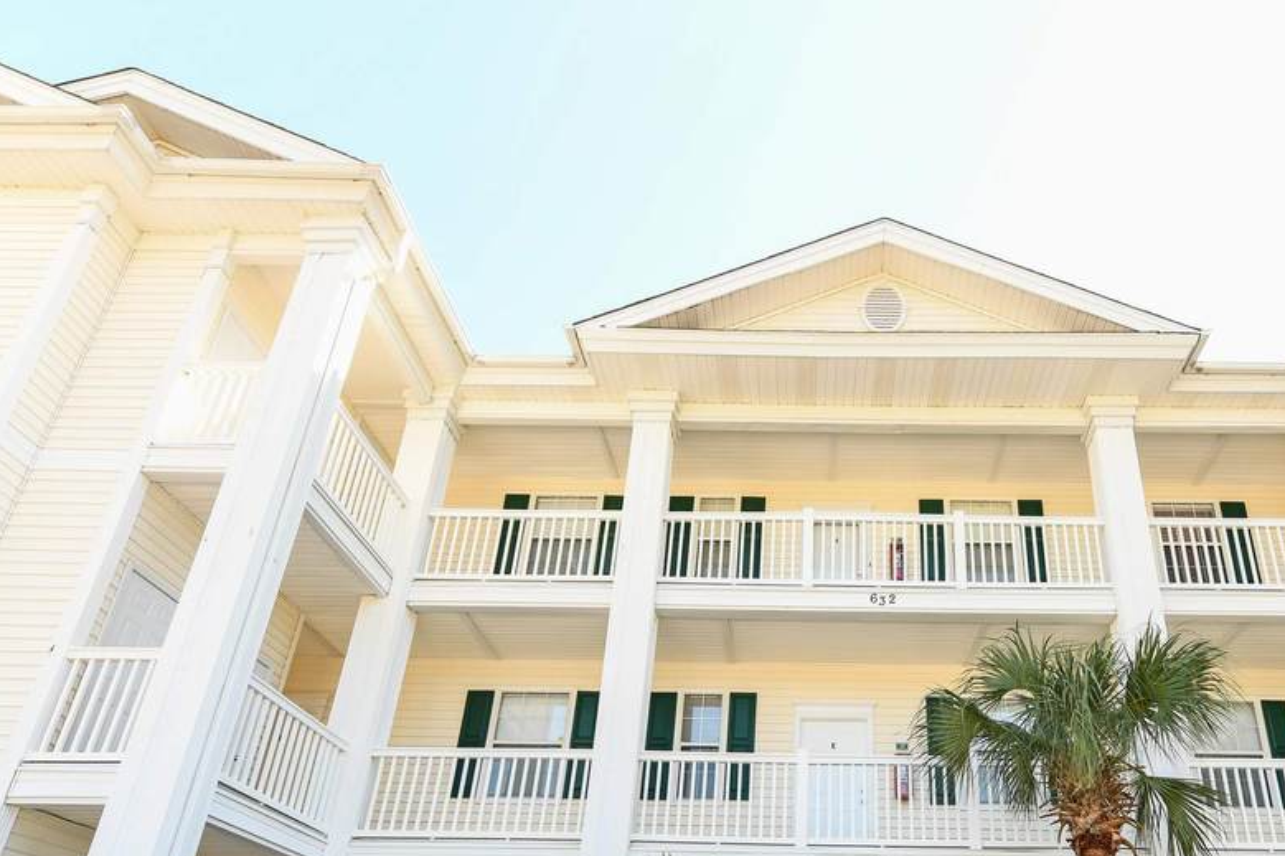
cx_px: 934
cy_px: 649
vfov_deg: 52.5
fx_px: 821
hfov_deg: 71.9
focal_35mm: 23
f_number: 5
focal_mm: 14
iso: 160
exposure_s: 1/160
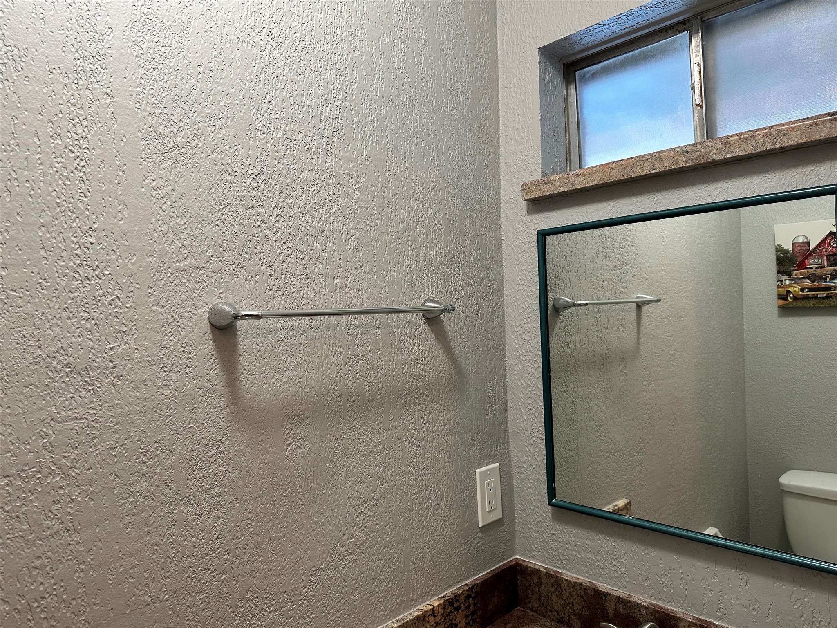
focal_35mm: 24
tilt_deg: -1.0
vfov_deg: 56.8
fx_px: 580
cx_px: 418
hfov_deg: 71.6
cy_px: 314
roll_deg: +2.1
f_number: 1.78
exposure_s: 1/60
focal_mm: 6.86
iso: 160
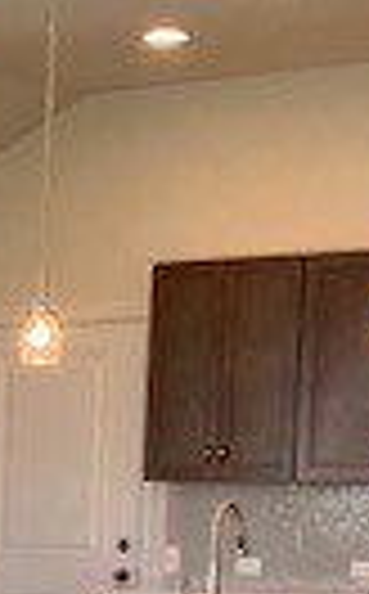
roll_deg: -0.8
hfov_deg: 9.3
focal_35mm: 134
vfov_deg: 14.9
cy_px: 788
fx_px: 2166
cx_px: -284
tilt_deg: -7.1
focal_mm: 4.25
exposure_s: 1/120
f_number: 1.8
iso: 125
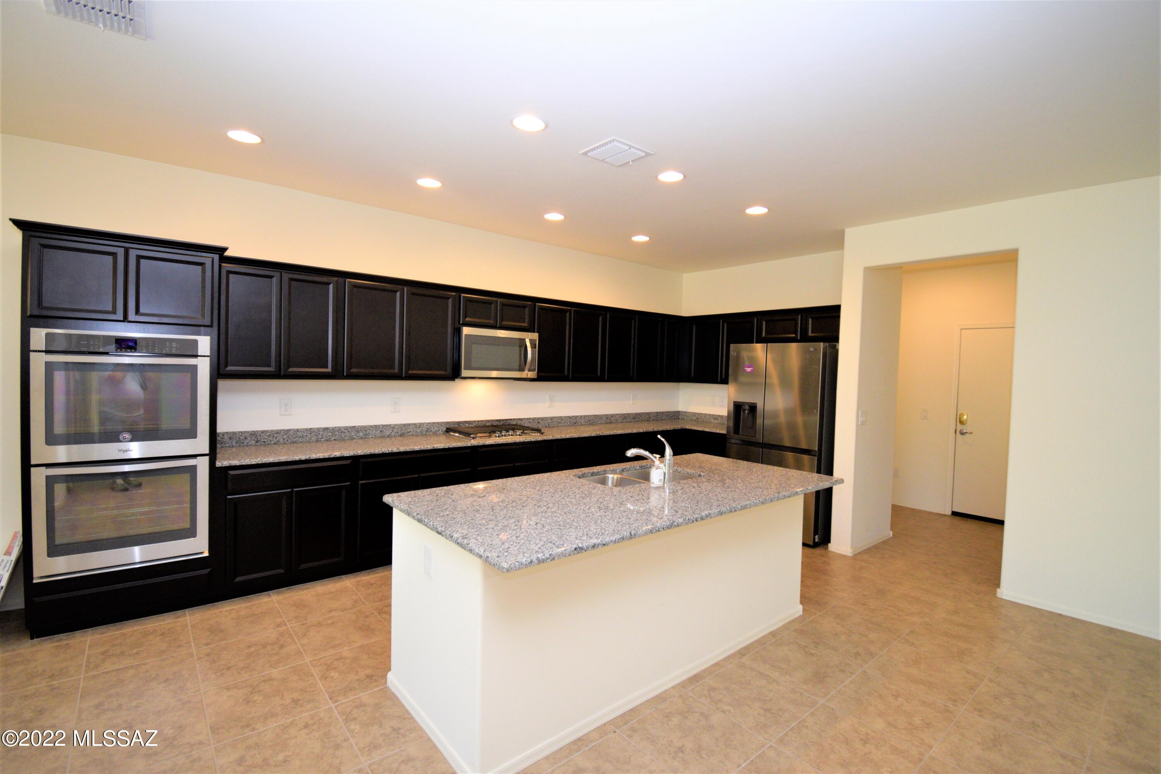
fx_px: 484
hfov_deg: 100.4
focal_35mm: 15
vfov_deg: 77.3
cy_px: 387
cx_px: 580
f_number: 4.5
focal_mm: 10
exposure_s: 1/80
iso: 800
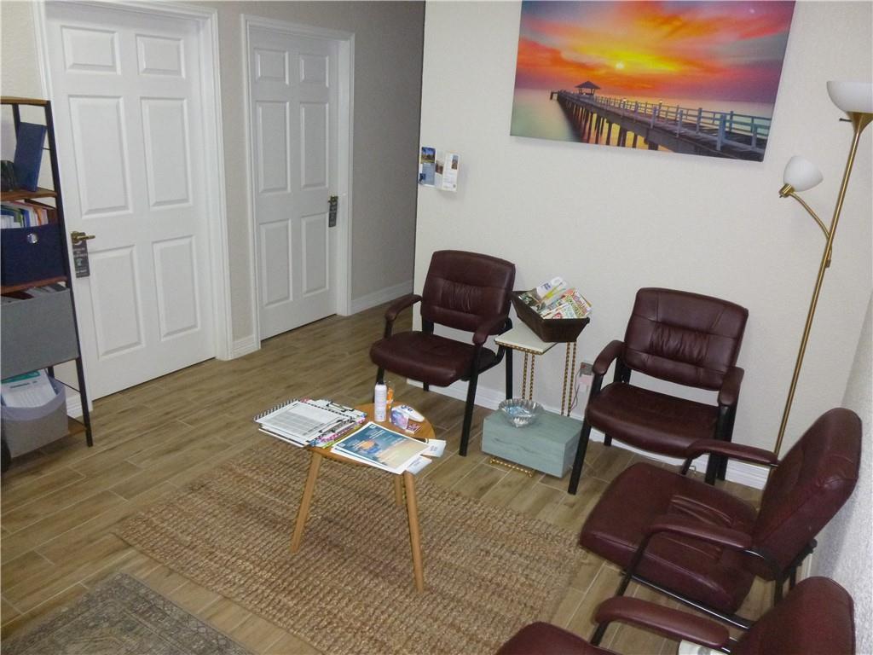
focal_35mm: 25
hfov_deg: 69.4
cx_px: 436
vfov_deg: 54.9
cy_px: 328
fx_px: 630
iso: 400
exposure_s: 1/60
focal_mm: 4.5
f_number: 3.1
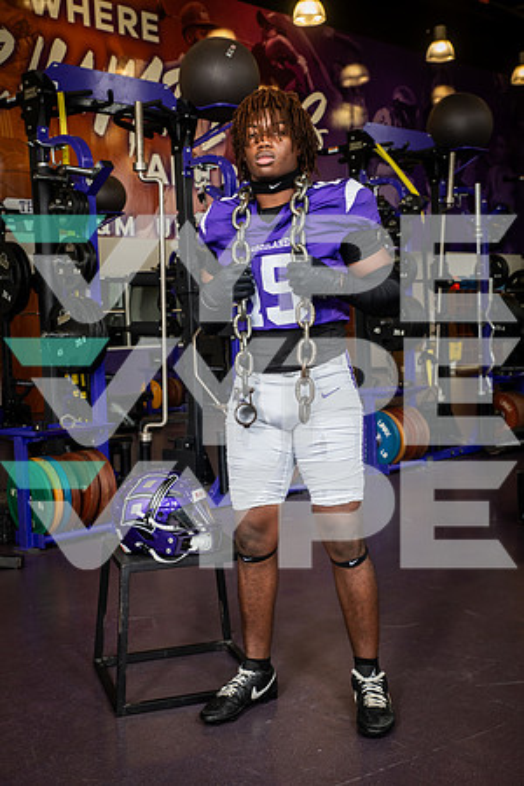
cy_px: 393
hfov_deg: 29.2
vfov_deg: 42.7
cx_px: 262
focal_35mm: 46
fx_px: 1004
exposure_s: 1/250
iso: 800
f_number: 7.1
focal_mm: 46
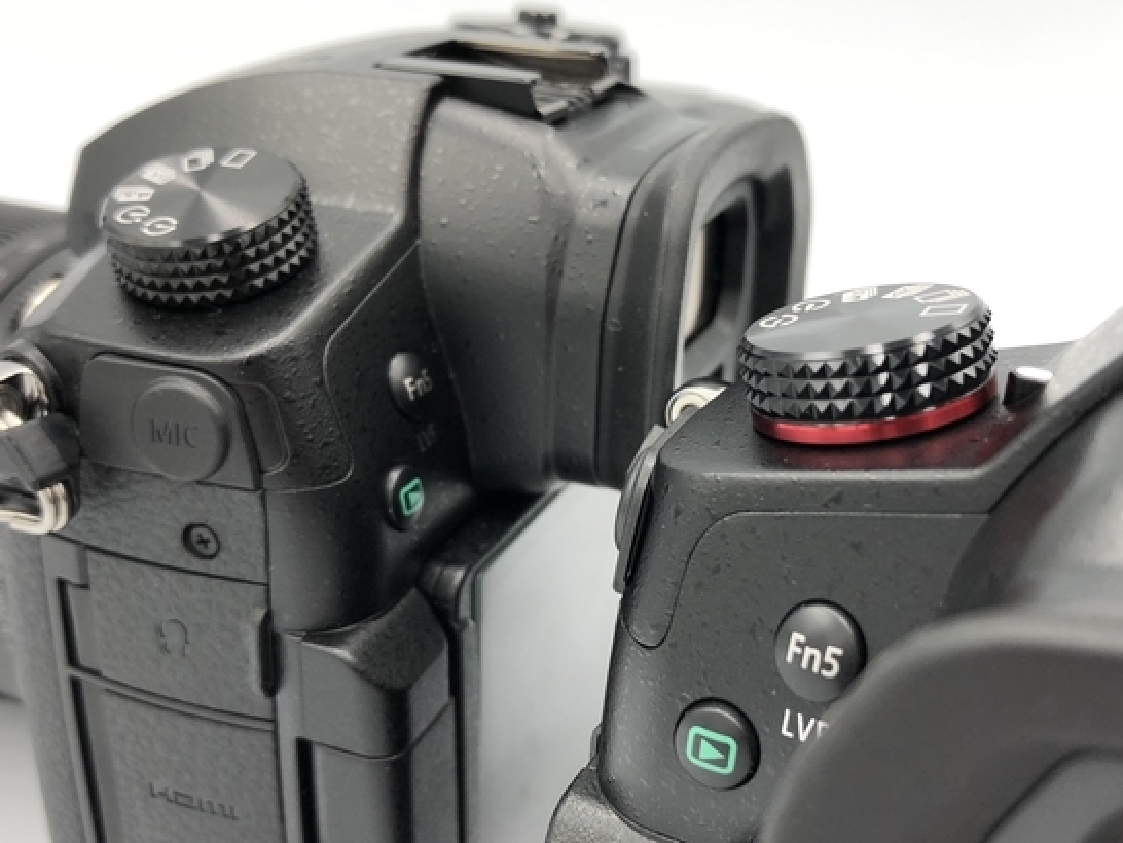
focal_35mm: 41
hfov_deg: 45.7
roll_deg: -3.0
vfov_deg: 35.2
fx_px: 1331
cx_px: 623
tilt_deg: -23.9
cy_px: 428
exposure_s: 1/100
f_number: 1.8
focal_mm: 3.99
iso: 32
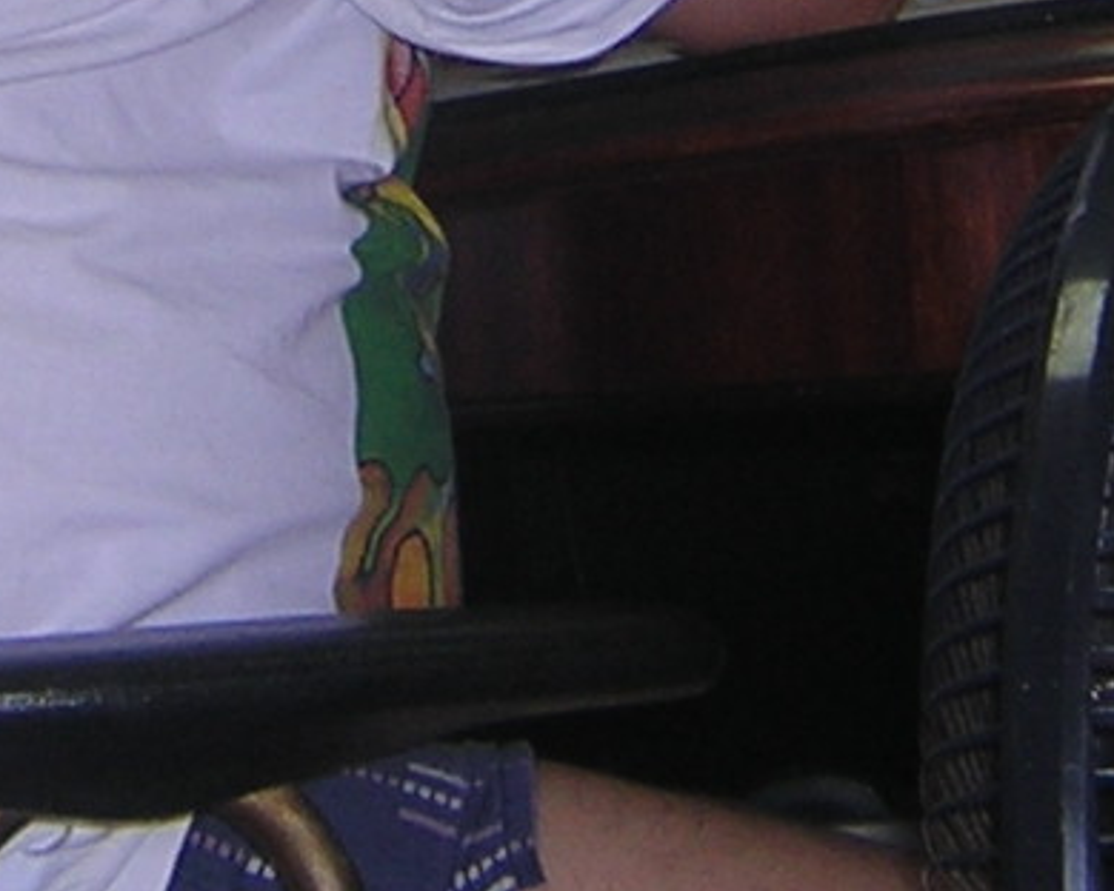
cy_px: -591
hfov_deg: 13.3
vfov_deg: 10.2
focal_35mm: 144
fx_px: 4748
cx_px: 300
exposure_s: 1/60.1
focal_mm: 4.7
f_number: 2.6
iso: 100
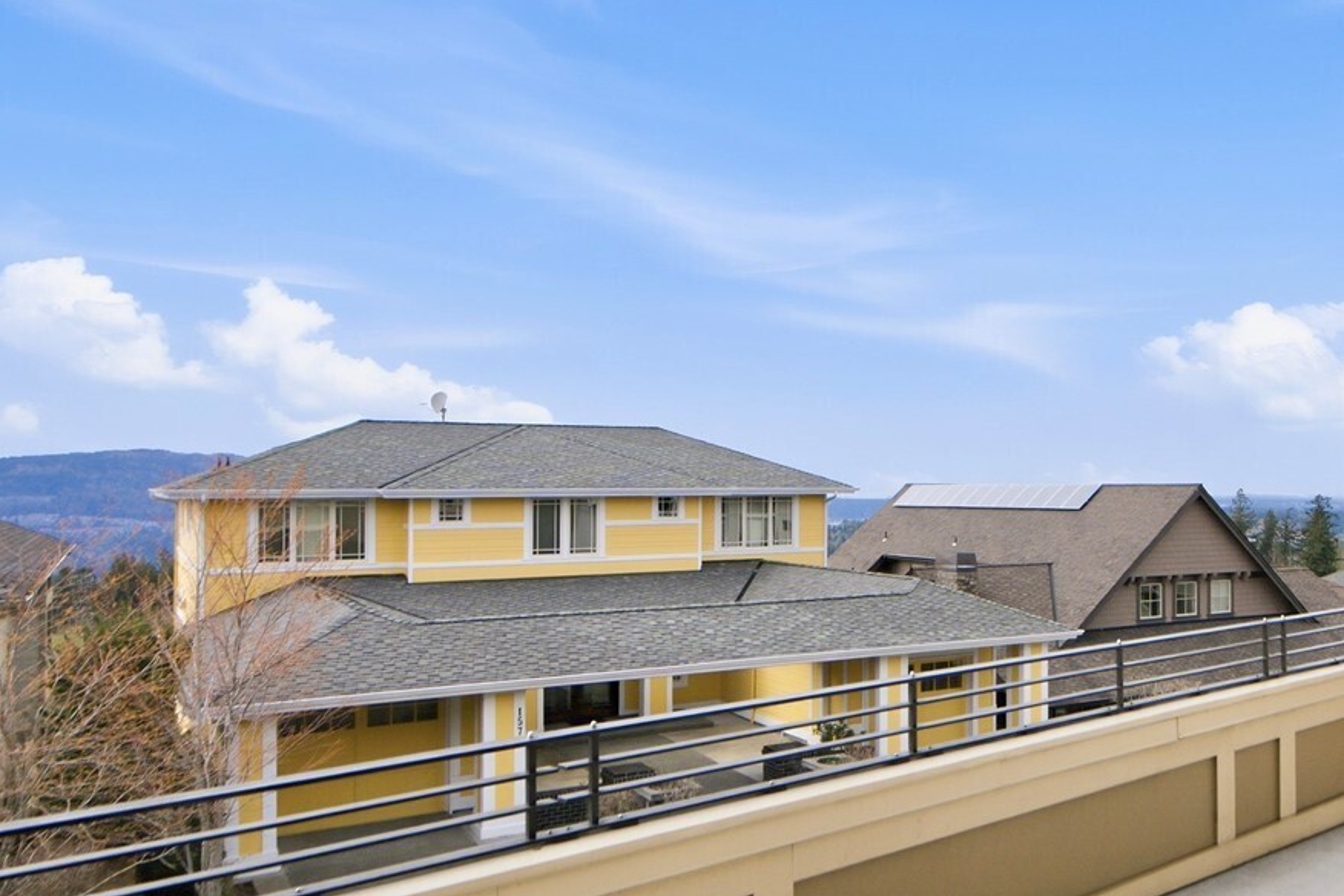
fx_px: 1157
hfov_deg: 57.3
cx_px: 1006
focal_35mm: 31
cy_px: 466
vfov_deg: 42.3
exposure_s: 1/250
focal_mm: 16
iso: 400
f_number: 9
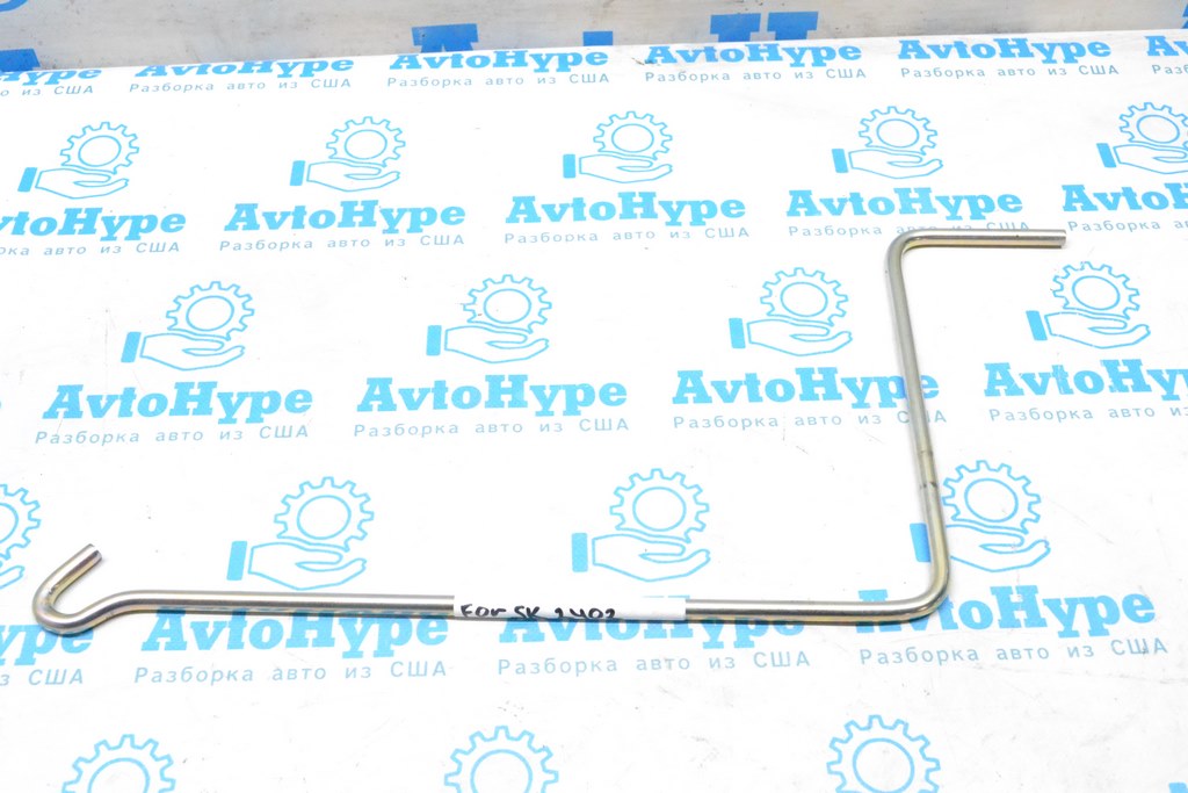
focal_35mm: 42
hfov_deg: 46.4
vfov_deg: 31.9
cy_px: 396
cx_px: 594
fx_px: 1386
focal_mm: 28
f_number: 9
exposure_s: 1/160
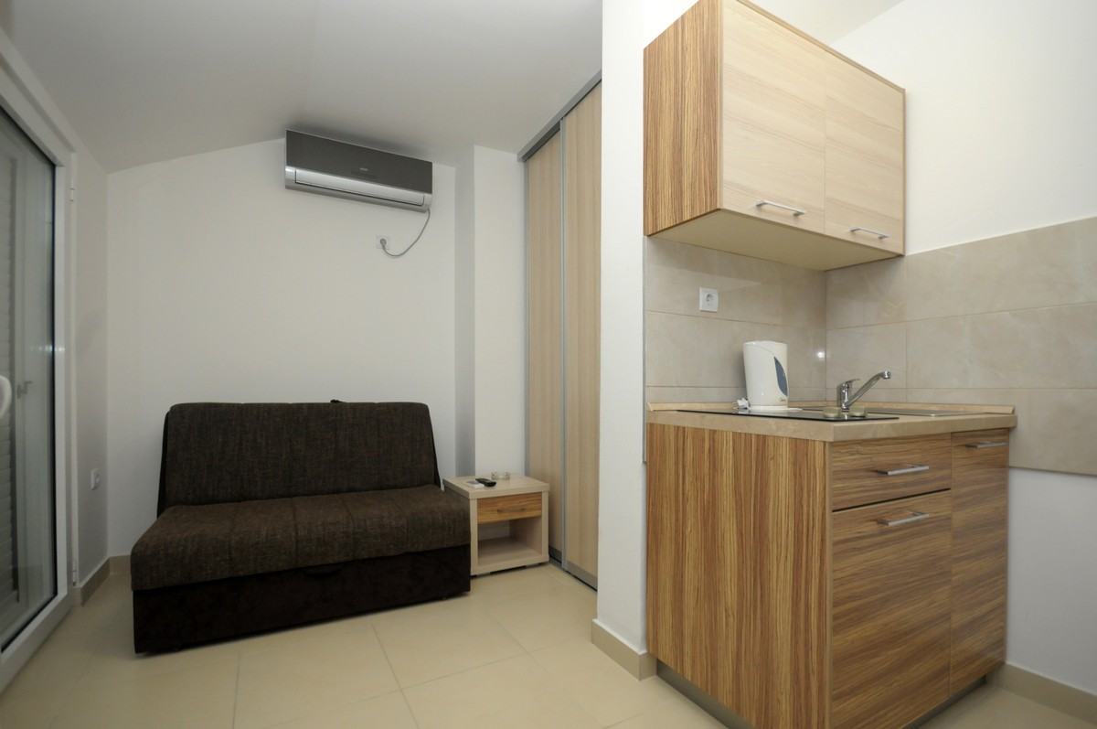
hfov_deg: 100.5
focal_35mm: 15
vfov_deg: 77.2
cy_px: 364
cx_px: 548
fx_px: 457
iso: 1000
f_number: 5.6
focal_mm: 10
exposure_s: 1/80
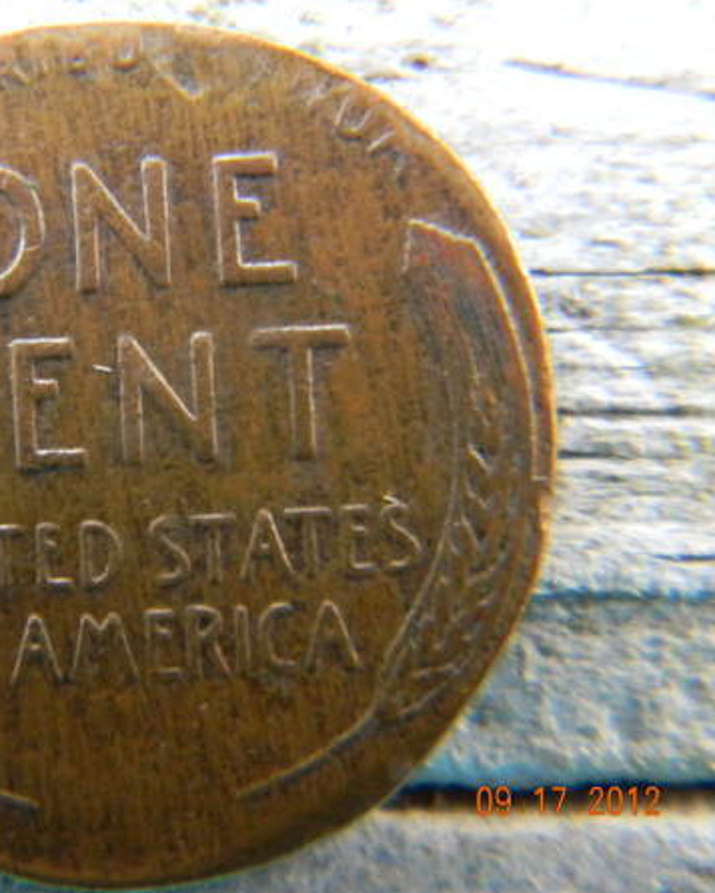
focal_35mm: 109
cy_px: 444
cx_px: 132
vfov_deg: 17.6
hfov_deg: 14.1
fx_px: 2882
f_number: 4.5
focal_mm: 15.1
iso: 400
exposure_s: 1/17.4
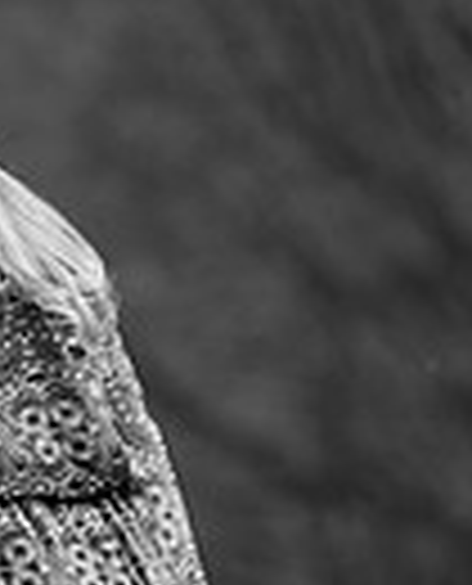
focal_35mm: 945
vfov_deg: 2.0
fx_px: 16406
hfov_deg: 1.6
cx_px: -496
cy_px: 531
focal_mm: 160
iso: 160
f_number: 3.5
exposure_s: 1/500
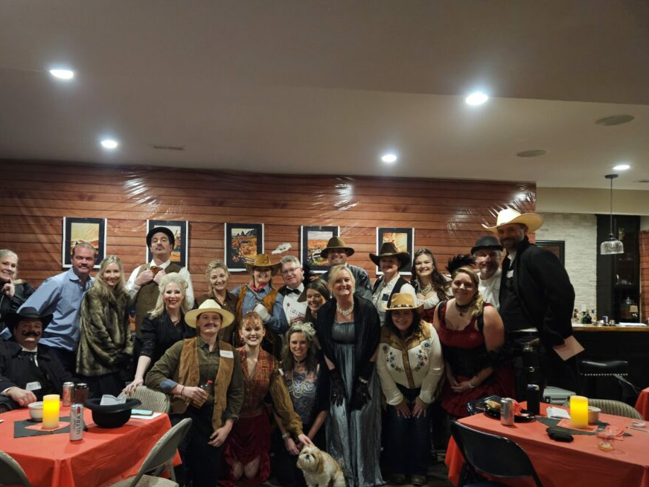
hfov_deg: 64.9
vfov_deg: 51.2
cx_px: 272
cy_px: 274
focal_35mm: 27
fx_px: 506
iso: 800
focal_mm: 5.4
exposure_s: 1/24
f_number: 1.8
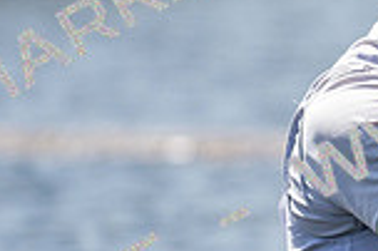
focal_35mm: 1084
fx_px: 11370
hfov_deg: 1.9
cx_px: 597
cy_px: 205
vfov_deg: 1.3
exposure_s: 1/2000
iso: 320
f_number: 5.6
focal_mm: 284
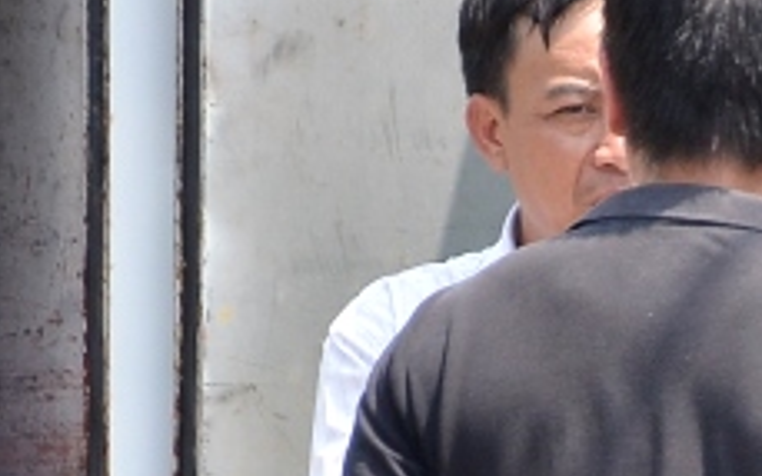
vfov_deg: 1.8
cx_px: 1620
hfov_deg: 2.9
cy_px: 842
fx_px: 14892
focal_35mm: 717
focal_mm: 105
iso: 800
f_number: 7.1
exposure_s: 1/800
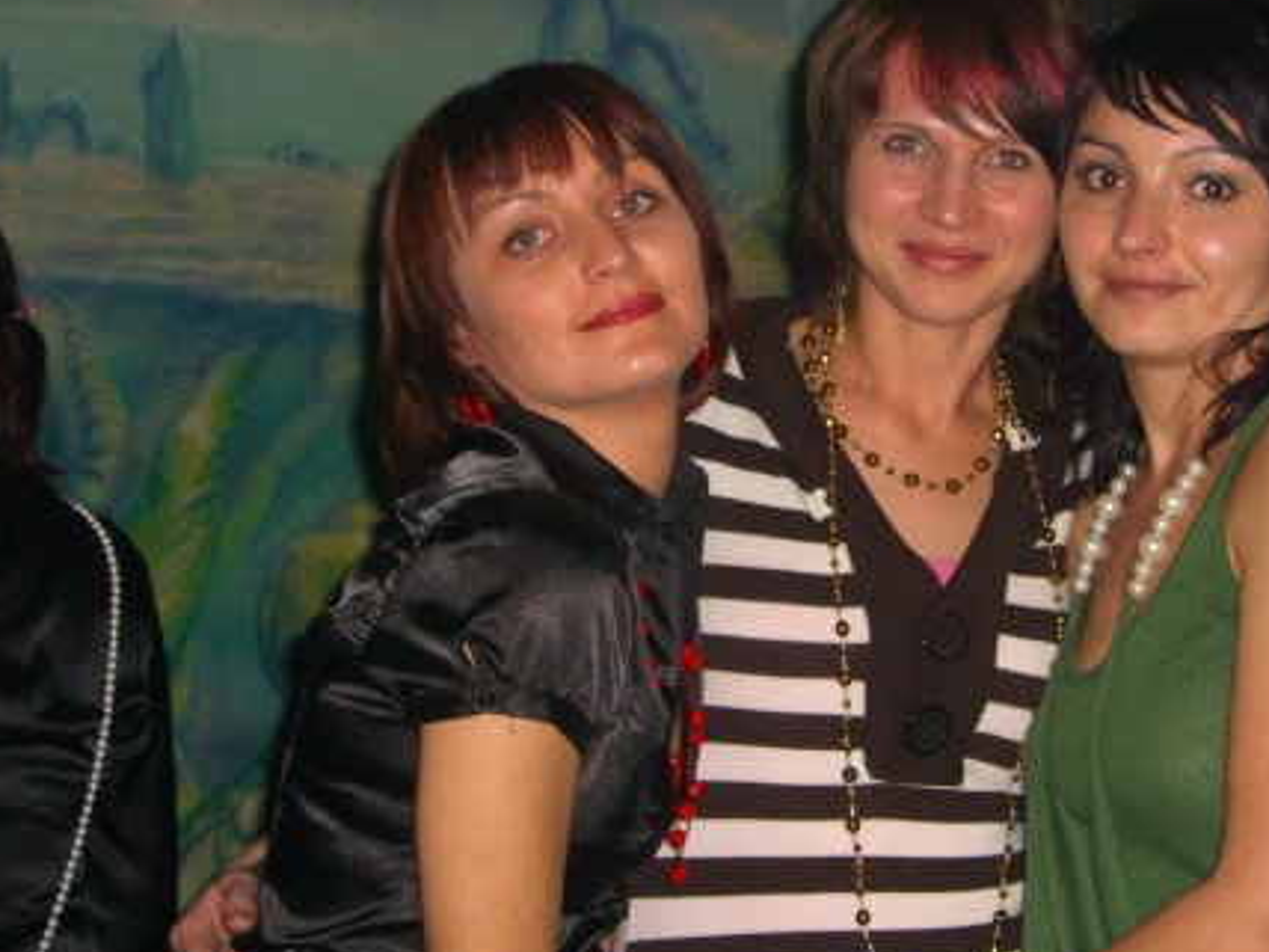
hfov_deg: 24.3
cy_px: 430
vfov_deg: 18.4
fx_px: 2933
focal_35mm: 80
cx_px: 815
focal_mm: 11.8
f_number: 3.6
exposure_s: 1/60
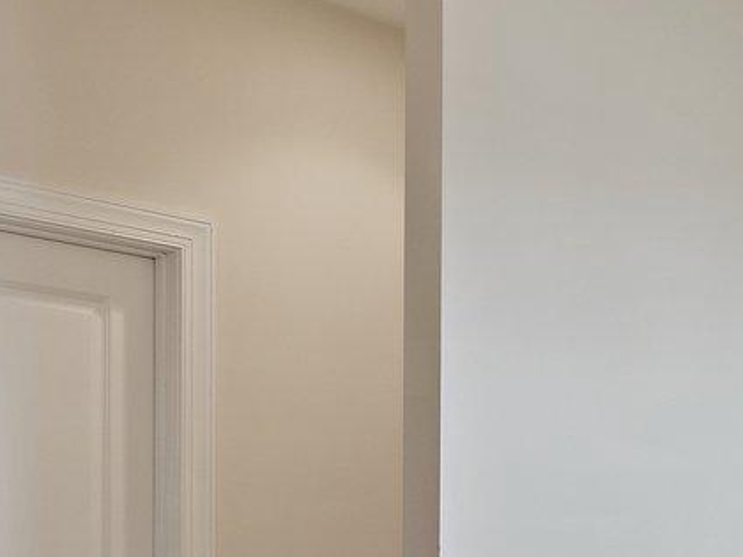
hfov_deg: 23.6
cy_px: 652
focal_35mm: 75
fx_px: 1610
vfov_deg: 18.7
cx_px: 902
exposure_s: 1/2
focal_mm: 16
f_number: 8
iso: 400
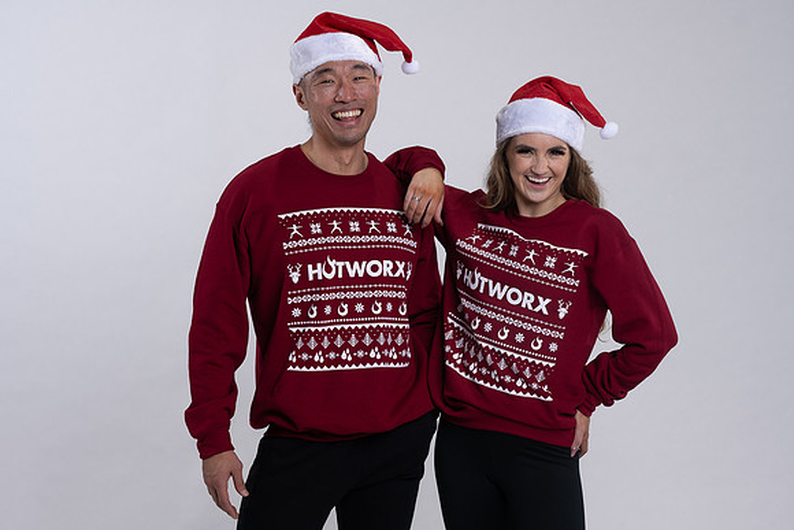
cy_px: 265
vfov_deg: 16.1
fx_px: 1875
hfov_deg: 23.9
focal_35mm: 85
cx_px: 397
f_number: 4
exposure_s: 1/125
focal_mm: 85
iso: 125
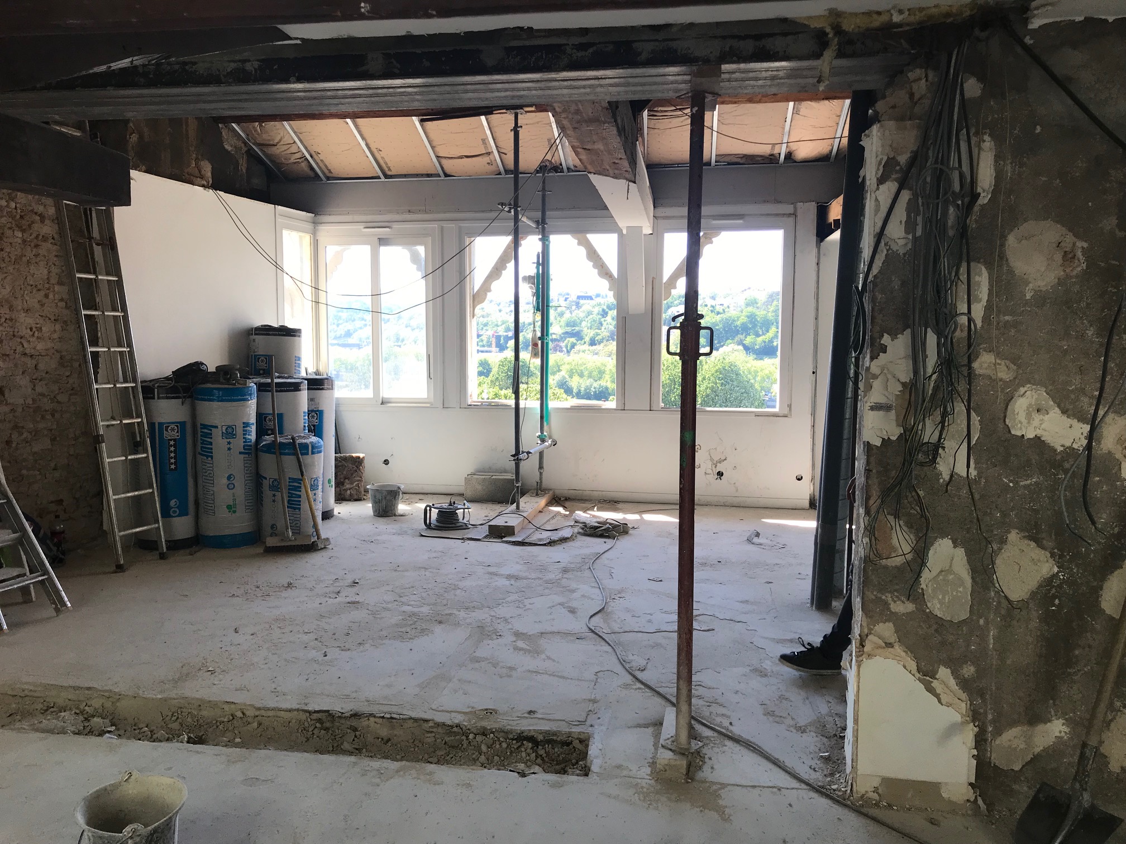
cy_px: 422
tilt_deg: -3.3
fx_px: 911
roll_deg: -0.7
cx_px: 563
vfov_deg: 49.7
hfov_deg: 63.4
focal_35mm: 28
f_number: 1.8
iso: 20
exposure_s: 1/182
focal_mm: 3.99
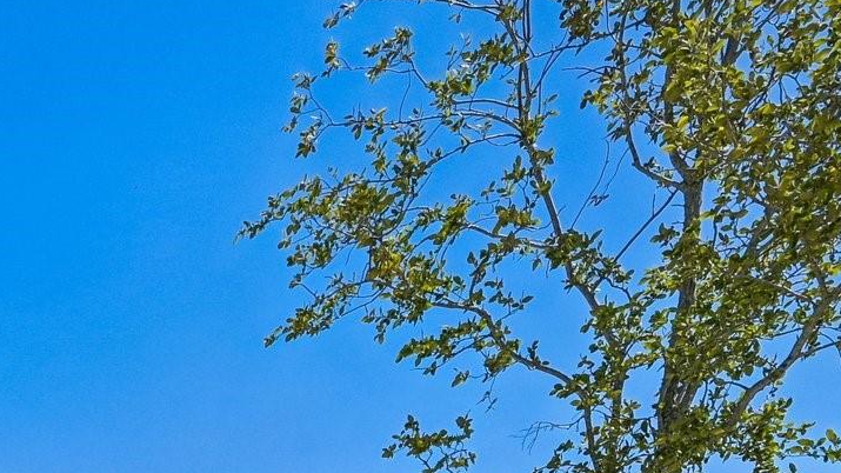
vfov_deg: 22.1
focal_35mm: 45
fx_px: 1003
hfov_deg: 33.9
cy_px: 704
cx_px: -231
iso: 250
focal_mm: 15
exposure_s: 1/1000
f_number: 9
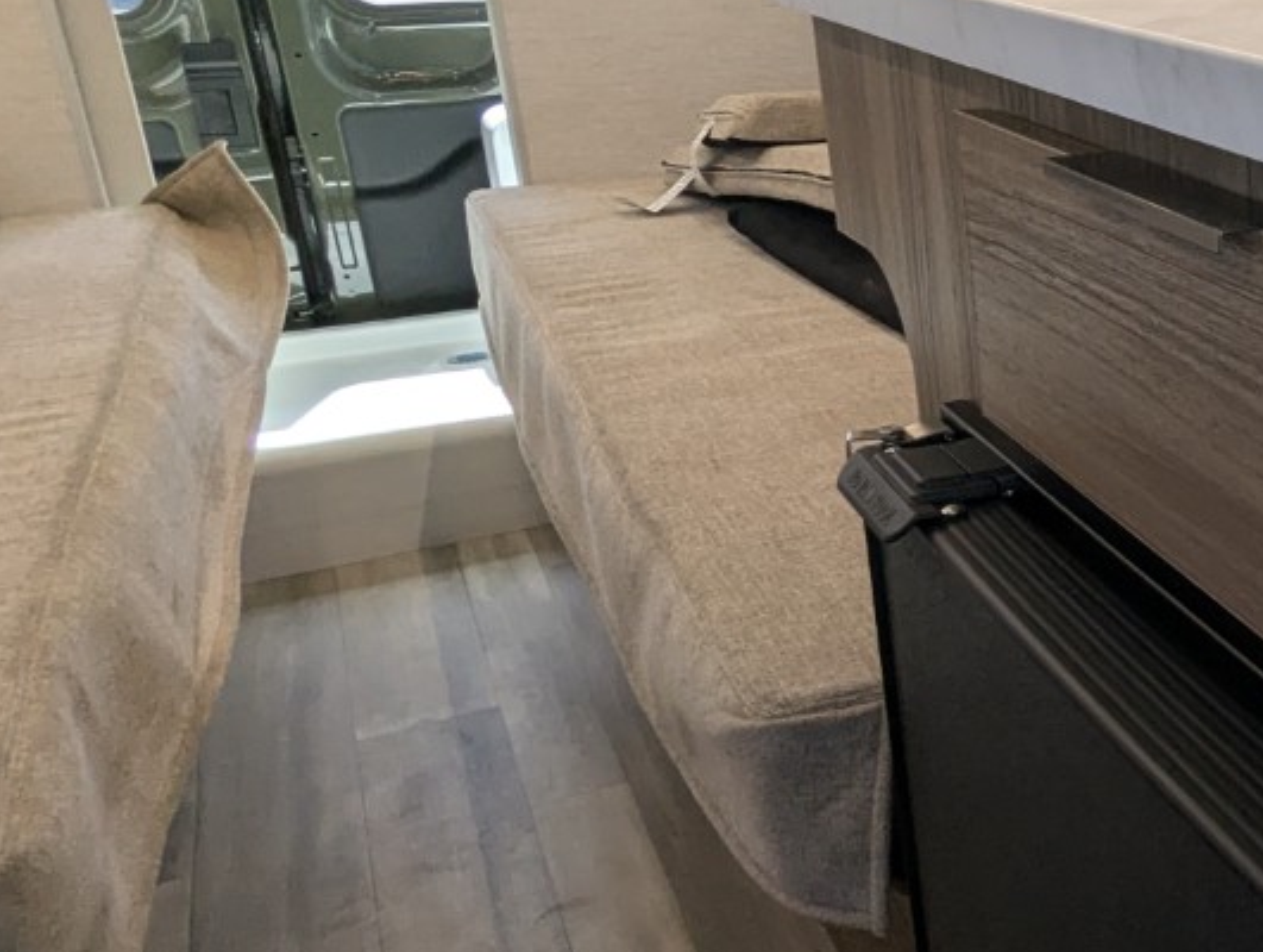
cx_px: 1450
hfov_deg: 36.4
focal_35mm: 42
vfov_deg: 34.3
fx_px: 1535
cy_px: 390
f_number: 2.2
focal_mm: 2.35
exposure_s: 1/333
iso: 209
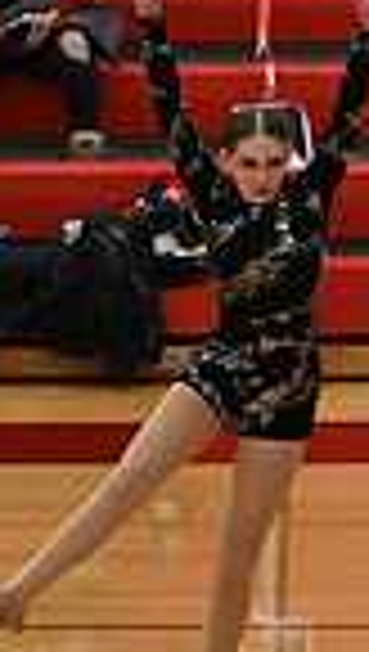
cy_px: 443
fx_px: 7605
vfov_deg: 4.9
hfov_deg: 2.7
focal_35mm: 439
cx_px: 1256
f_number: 4
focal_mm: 70
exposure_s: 1/400
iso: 5000
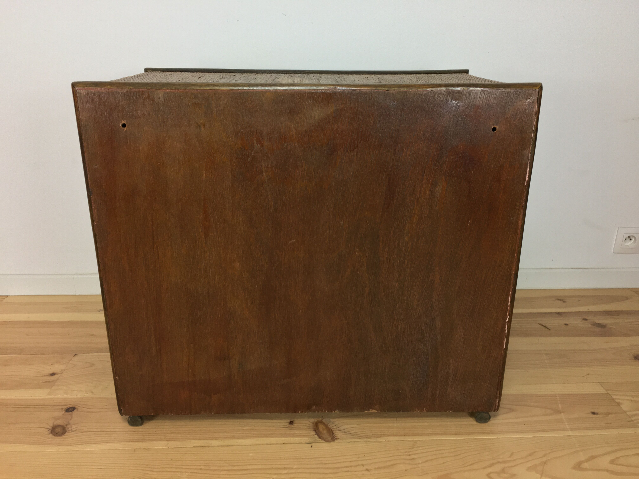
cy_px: 240
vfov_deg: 48.2
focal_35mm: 29
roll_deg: +0.2
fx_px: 535
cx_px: 320
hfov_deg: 61.7
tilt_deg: -20.3
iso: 64
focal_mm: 4.15
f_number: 2.2
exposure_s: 1/33
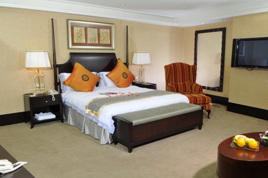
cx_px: 139
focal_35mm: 30
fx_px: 223
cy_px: 90
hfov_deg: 62.0
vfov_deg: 43.5
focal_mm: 18
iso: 200
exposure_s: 1/2
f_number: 18
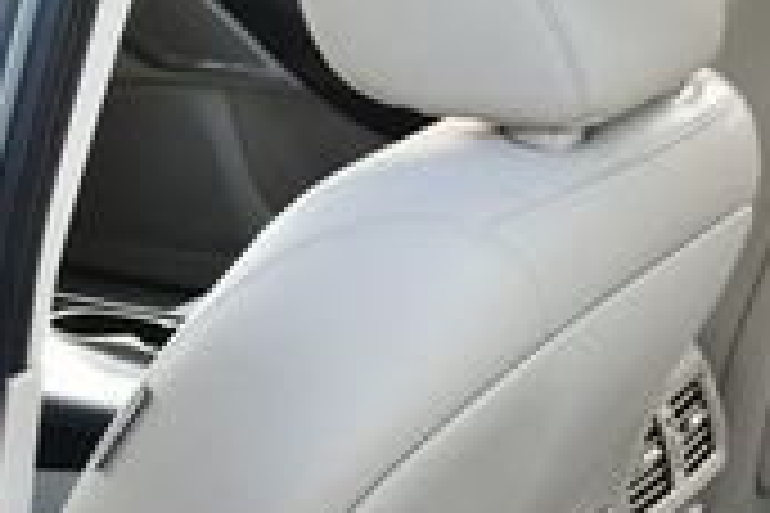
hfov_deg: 14.7
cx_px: 932
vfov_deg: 10.1
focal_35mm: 135
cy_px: 526
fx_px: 2887
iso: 400
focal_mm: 18
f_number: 4
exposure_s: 1/250
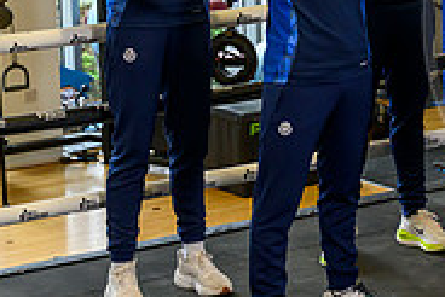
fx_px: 1831
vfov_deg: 9.2
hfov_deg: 13.1
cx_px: 672
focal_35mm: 148
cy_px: 18
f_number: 5
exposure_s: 1/500
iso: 1250
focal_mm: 47
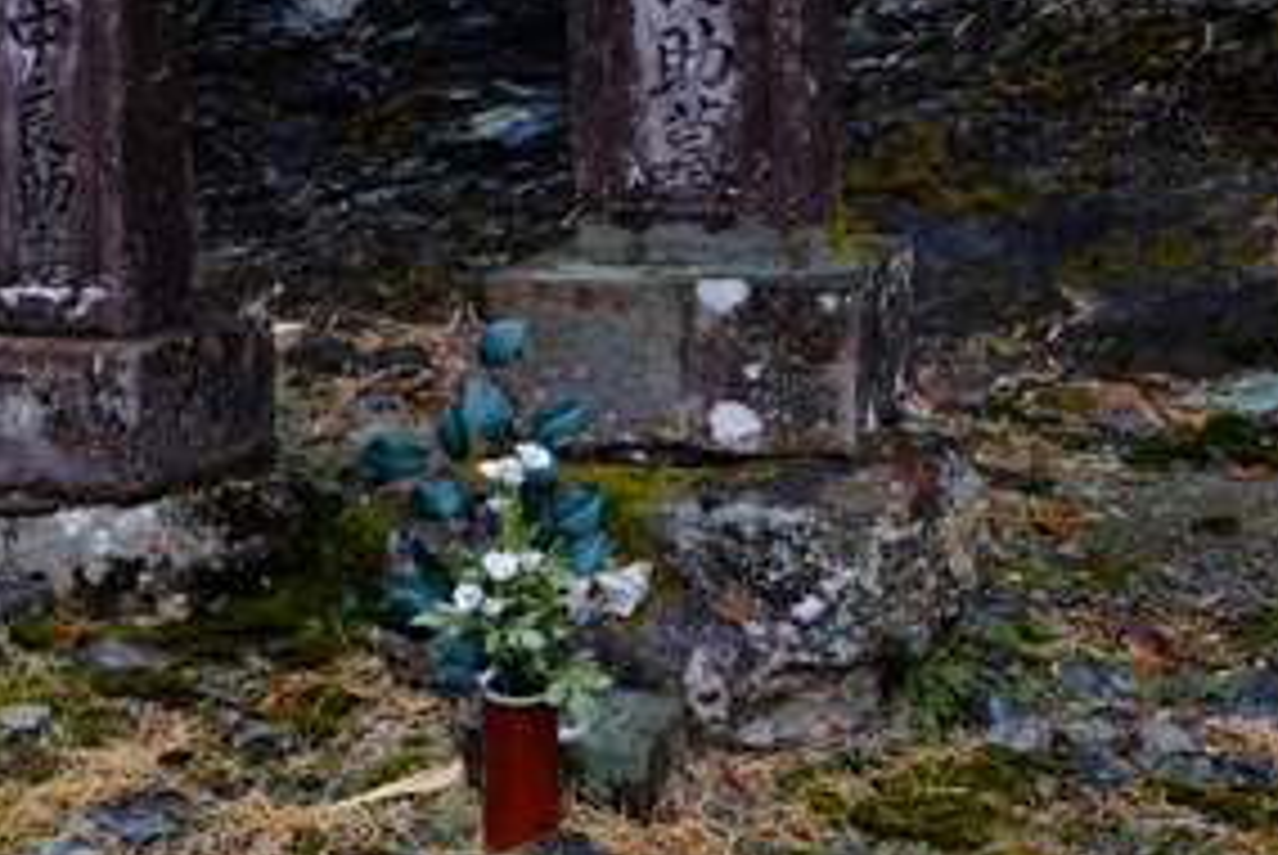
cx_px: 414
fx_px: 1848
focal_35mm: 52
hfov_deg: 37.7
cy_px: 218
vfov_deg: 25.7
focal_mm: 22.3
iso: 800
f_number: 3.2
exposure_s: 1/1600
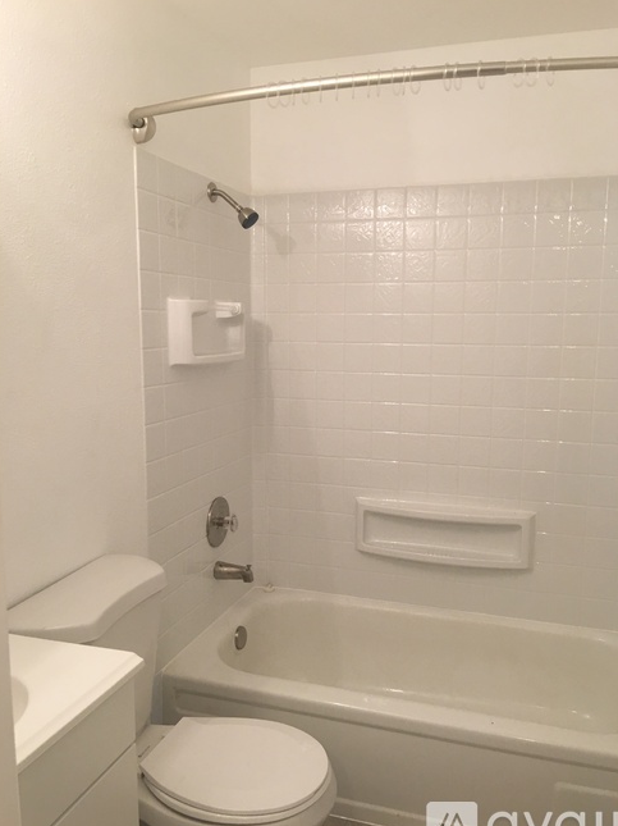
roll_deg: +0.5
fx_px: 715
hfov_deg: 46.8
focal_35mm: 30
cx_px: 313
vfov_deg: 60.0
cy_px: 426
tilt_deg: -7.5
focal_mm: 4.15
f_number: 2.2
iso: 32
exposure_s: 1/15
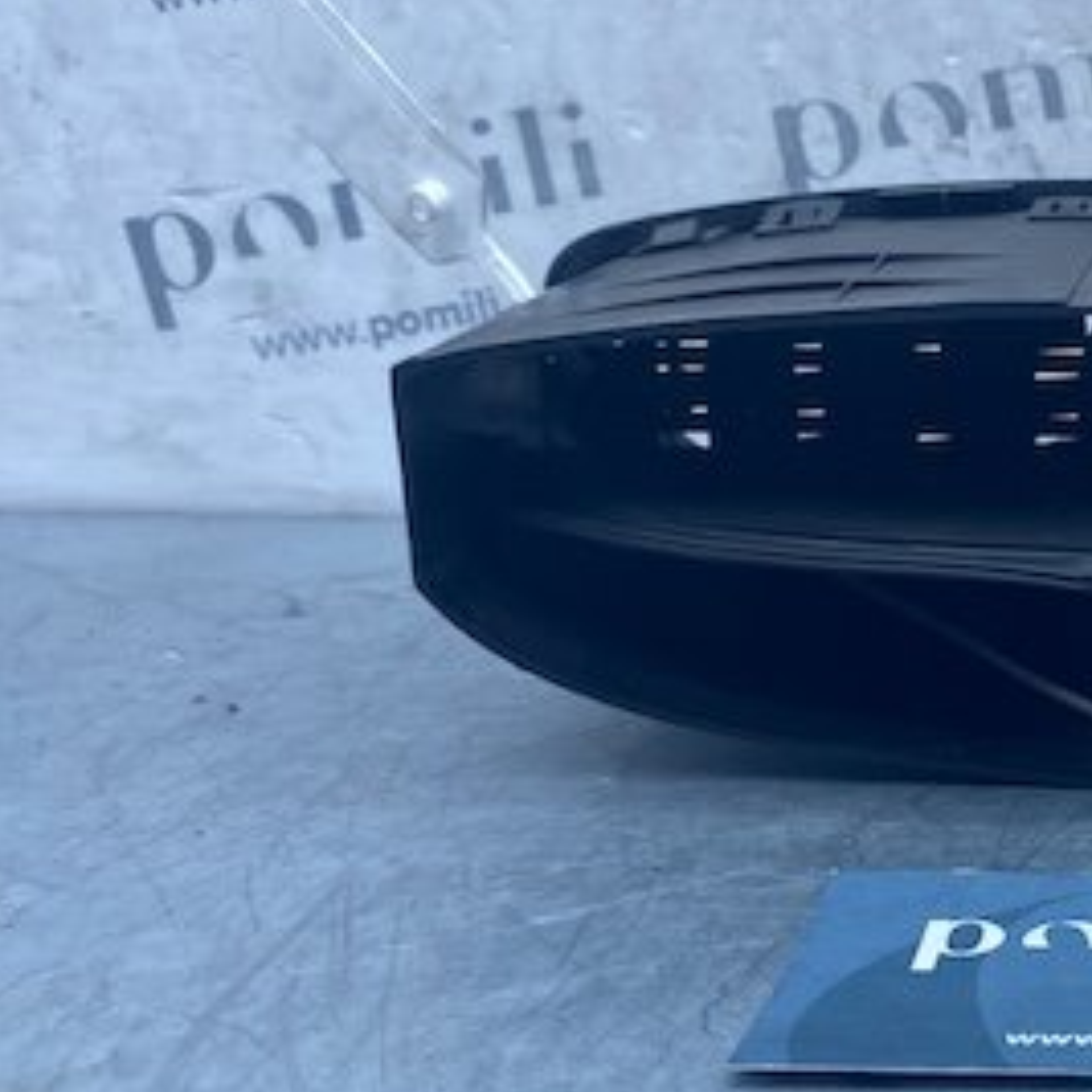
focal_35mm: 55
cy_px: 671
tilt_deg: -17.6
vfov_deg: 31.0
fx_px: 1963
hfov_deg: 27.5
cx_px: 1296
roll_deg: -1.2
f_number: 1.8
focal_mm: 4.25
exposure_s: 1/515
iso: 32
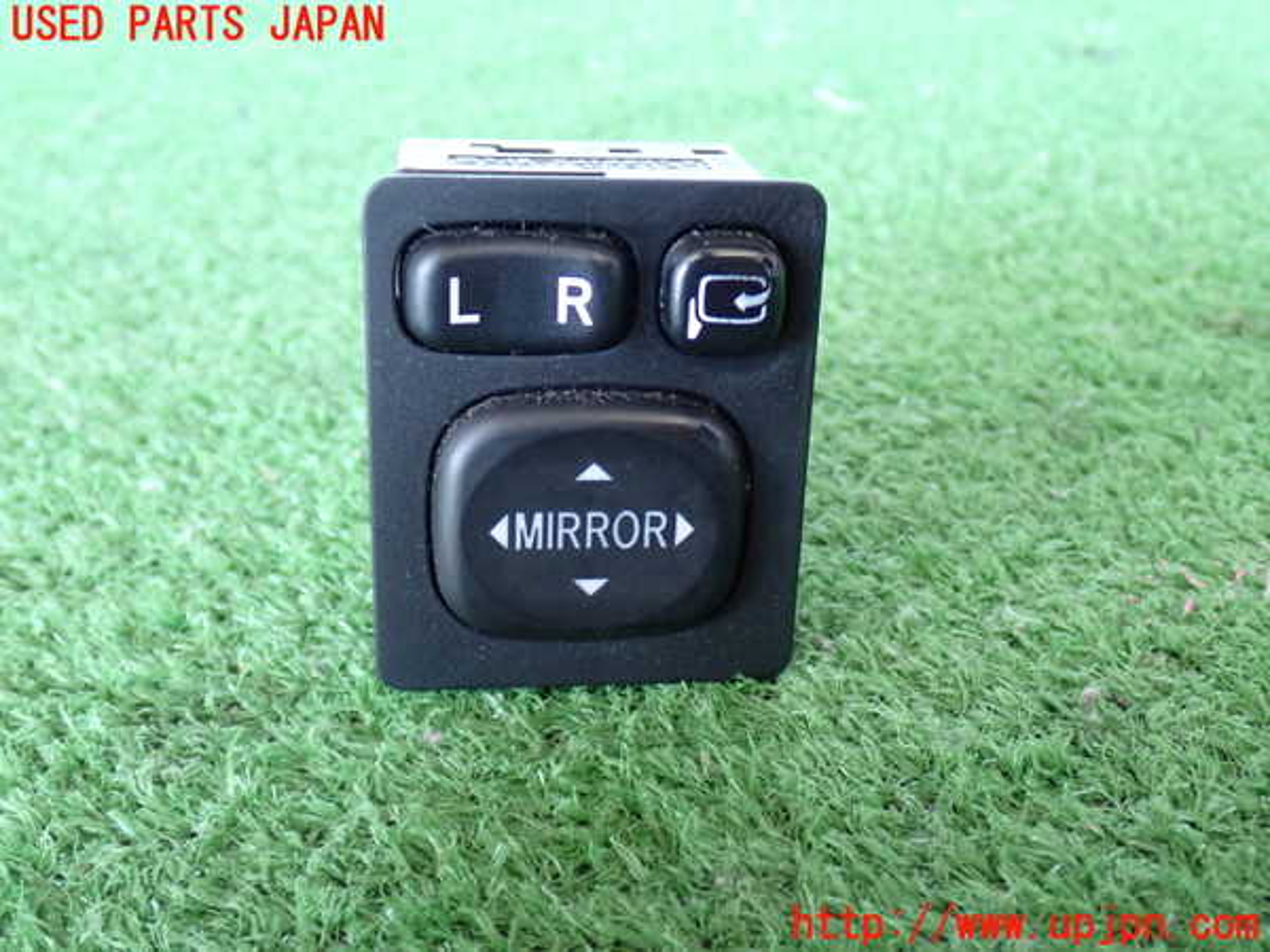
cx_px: 635
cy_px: 476
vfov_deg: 35.1
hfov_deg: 45.8
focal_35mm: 41
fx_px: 1504
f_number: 2.8
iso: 800
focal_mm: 7.31
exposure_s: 1/40
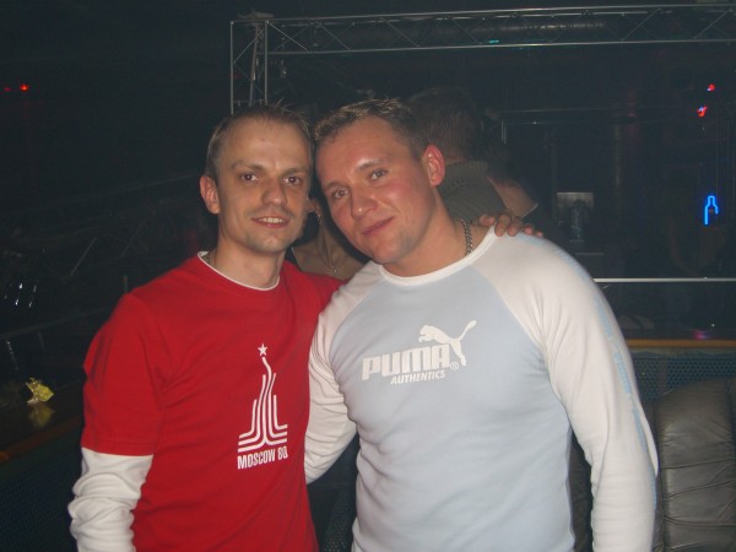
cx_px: 368
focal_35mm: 46
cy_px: 276
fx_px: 978
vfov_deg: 31.5
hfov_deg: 41.2
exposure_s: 1/60
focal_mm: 9.5
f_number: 3.1
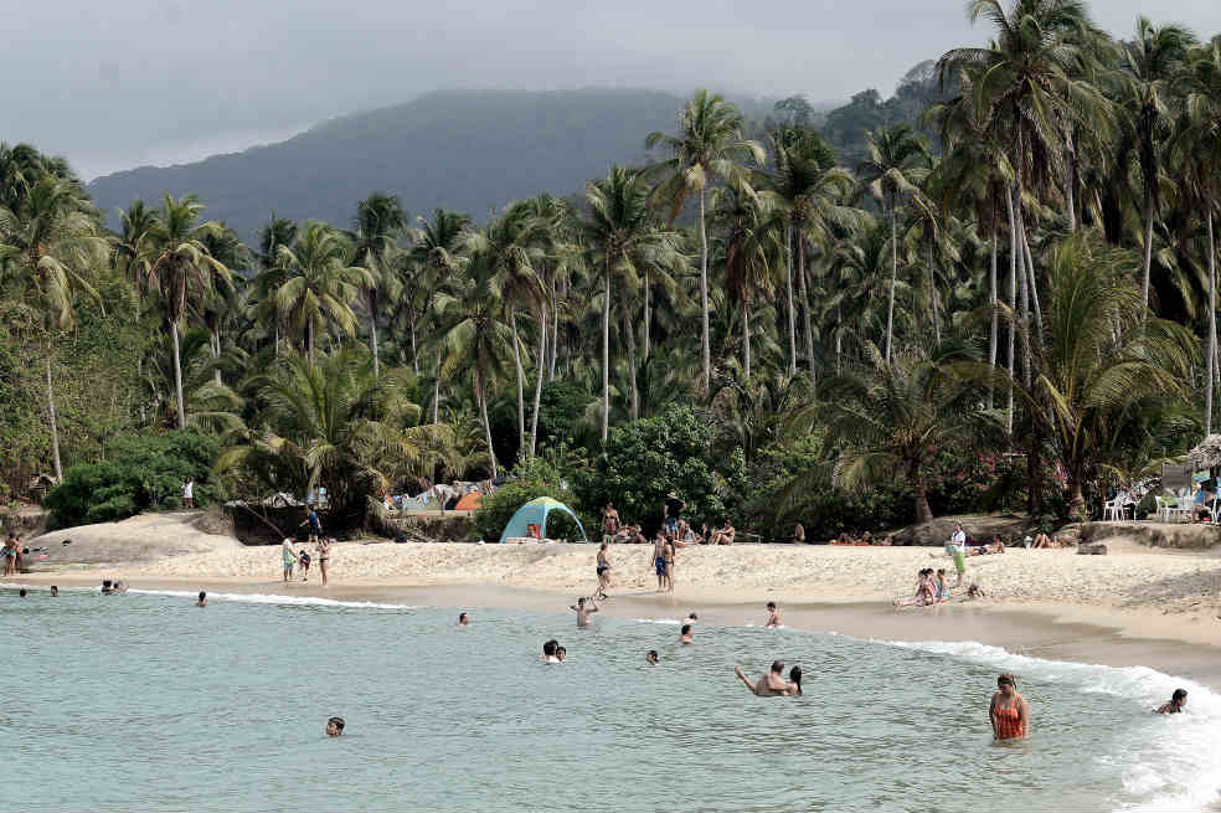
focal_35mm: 105
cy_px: 406
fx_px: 3559
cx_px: 610
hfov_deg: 19.5
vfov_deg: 13.0
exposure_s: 1/400
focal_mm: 70
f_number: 5.6
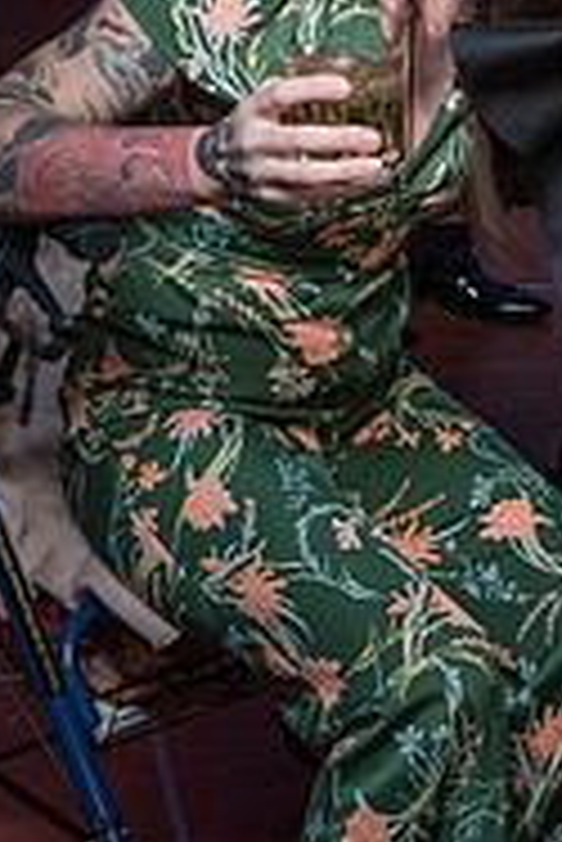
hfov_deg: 12.9
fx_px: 2314
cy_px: 398
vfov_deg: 20.6
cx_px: 899
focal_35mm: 99
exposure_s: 1/200
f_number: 5.6
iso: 2000
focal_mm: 26
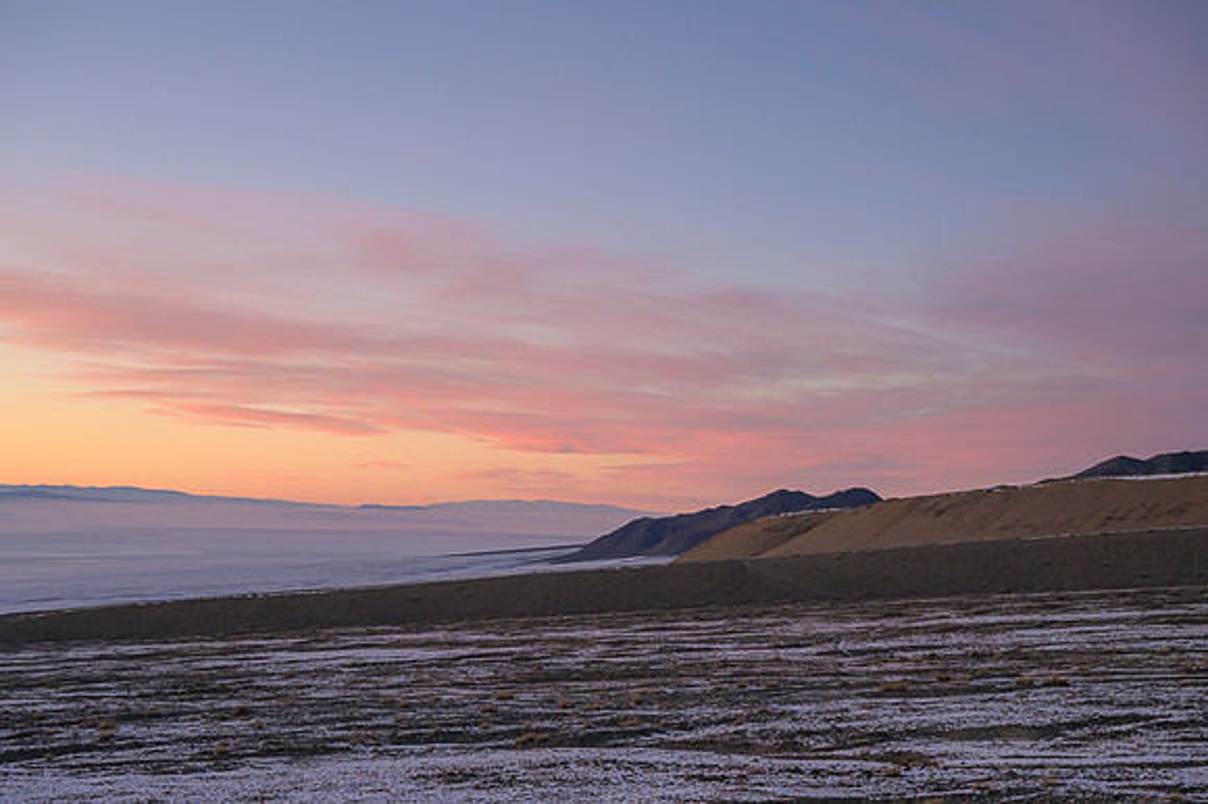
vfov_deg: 28.0
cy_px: 402
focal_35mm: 48
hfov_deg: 41.1
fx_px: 1610
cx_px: 604
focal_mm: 48
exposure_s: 1/40
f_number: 7.1
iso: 320
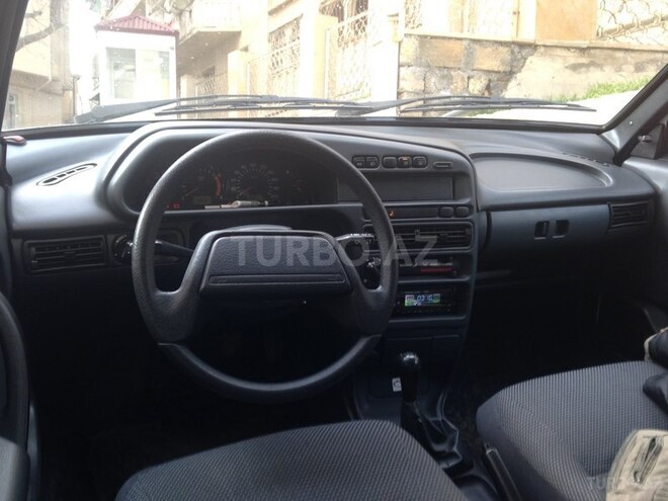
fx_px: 637
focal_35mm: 33
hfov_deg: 55.4
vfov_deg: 42.9
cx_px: 334
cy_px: 250
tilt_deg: -4.9
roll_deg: -1.8
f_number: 2.4
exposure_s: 1/20
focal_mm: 4.12
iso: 50
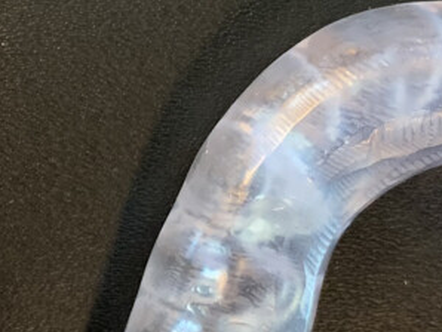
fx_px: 1470
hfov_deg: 16.5
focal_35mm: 115
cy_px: 141
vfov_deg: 12.9
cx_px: -67
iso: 250
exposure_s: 1/60
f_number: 1.8
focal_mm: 4.25
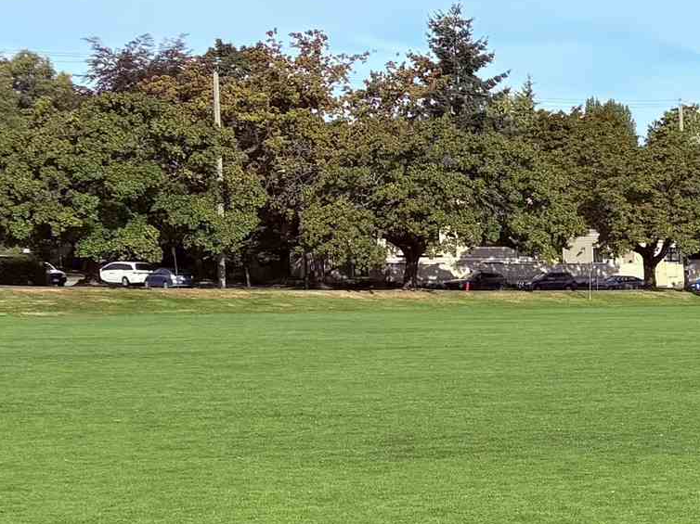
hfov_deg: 16.2
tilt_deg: -3.4
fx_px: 2143
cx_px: 1186
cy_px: 373
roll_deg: +1.8
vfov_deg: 13.9
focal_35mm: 106
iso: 50
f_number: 1.6
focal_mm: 5.96
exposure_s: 1/2985
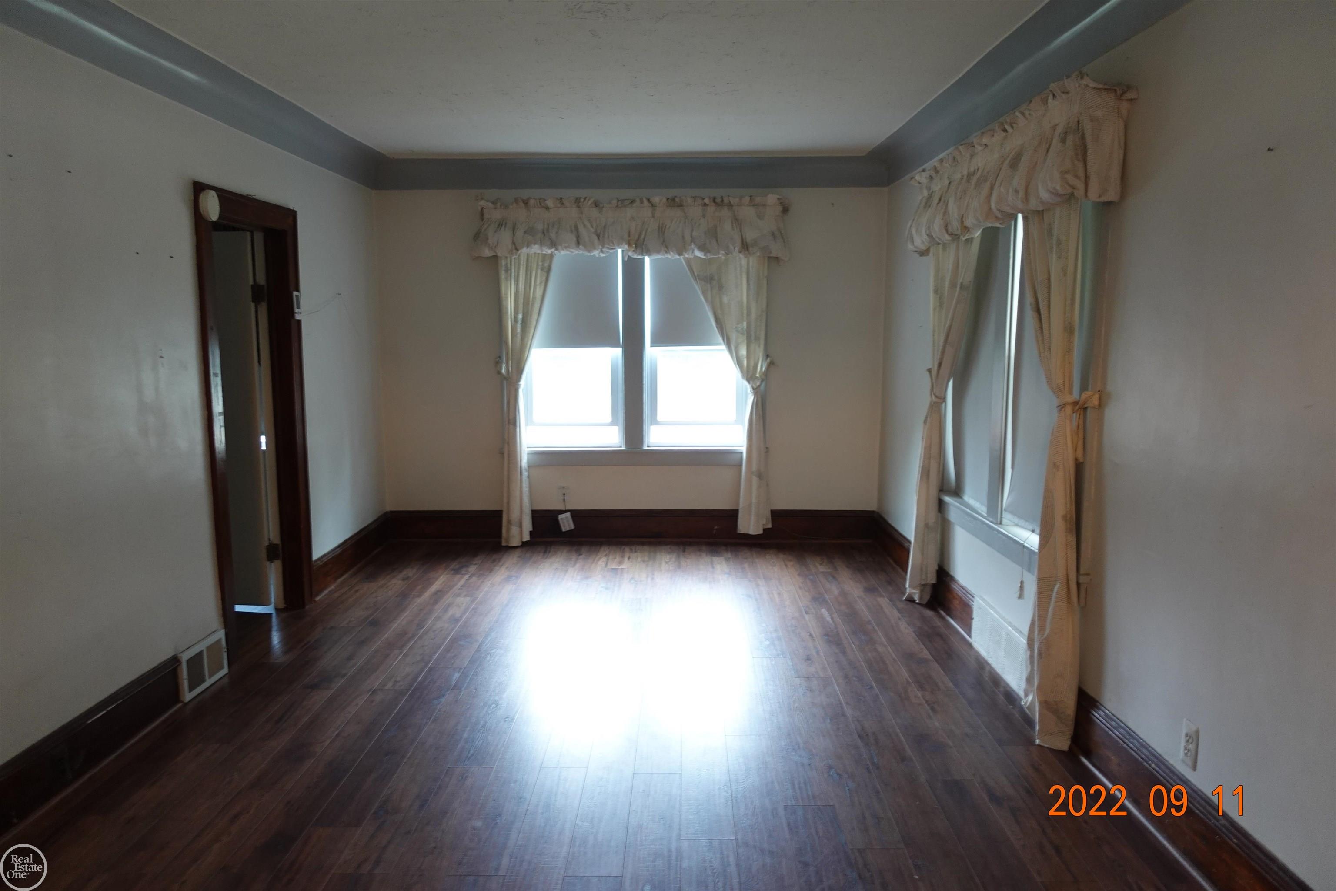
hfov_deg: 73.7
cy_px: 446
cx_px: 668
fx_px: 891
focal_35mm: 24
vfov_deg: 53.1
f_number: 1.8
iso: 400
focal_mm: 9.4
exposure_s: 1/30
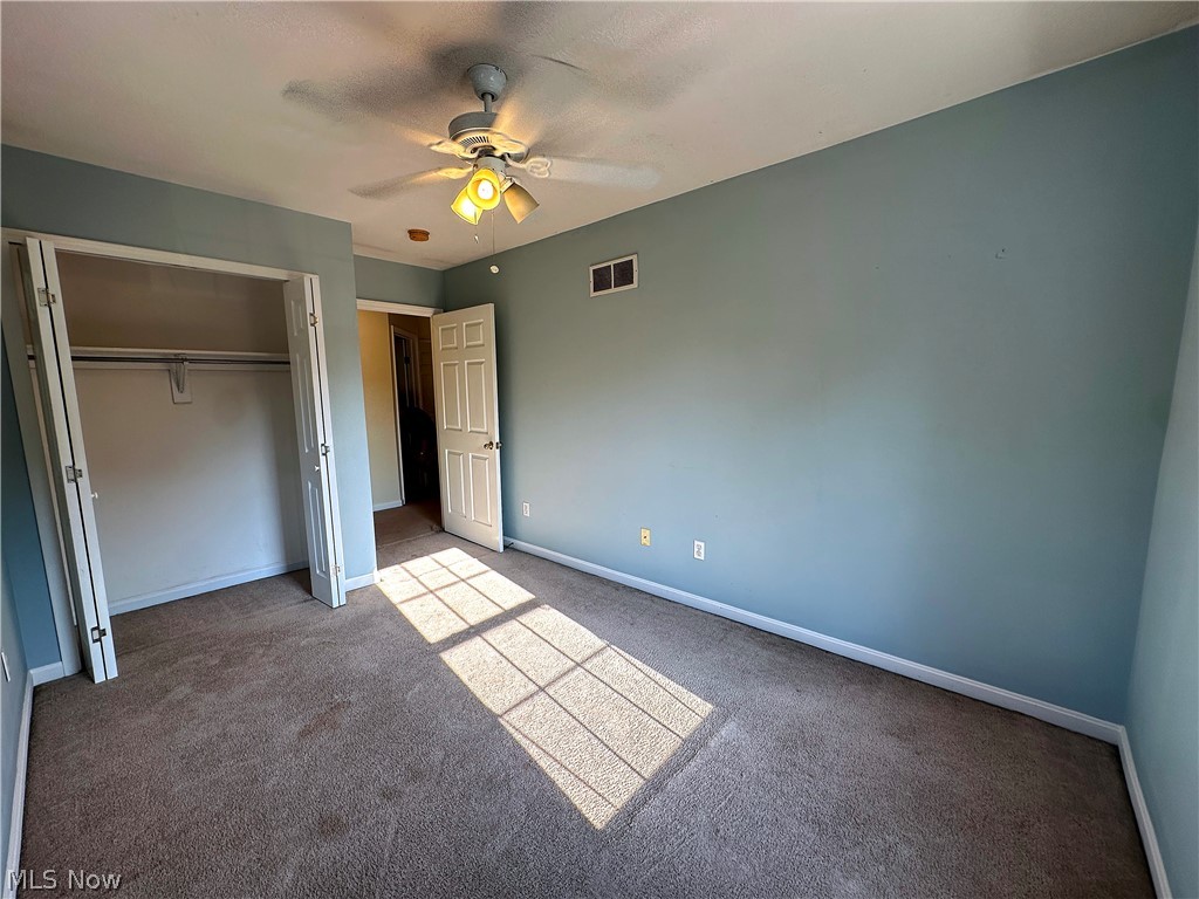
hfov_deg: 102.1
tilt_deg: -7.7
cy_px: 450
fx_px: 485
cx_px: 600
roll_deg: +0.7
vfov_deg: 85.7
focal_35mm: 14
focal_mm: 2.22
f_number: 2.2
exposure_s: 1/122
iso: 40
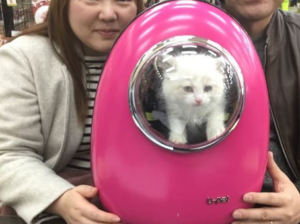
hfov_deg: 45.3
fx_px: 355
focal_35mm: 41
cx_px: 194
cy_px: 101
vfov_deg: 35.1
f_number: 2.4
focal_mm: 3.3
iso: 125
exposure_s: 1/30
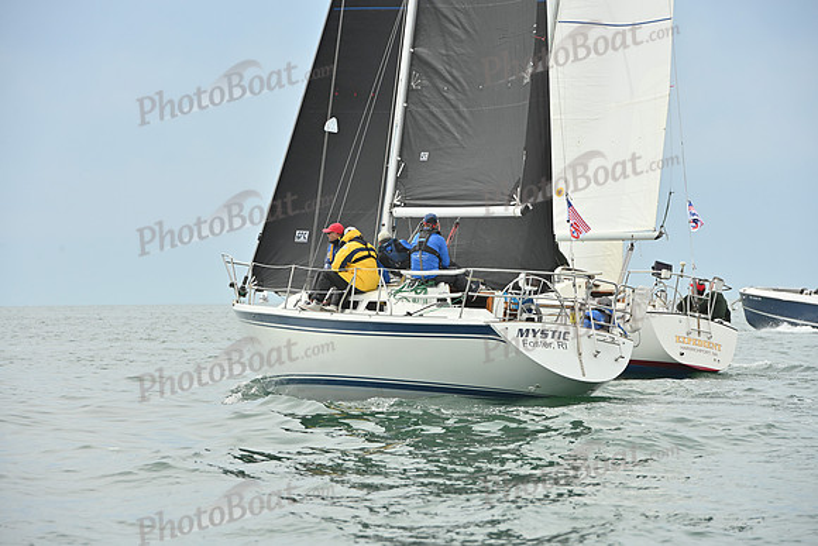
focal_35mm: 200
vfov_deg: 6.9
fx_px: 4545
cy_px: 273
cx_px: 409
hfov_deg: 10.3
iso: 320
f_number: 10
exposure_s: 1/800
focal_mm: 200
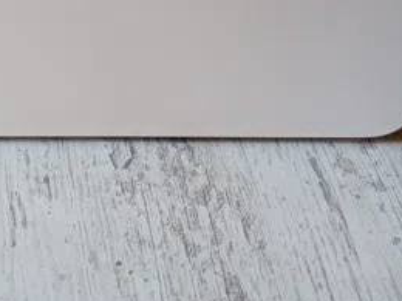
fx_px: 1231
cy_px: -51
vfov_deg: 13.6
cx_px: 65
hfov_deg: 18.3
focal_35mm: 106
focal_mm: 5.24
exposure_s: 1/50
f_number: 1.7
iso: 236
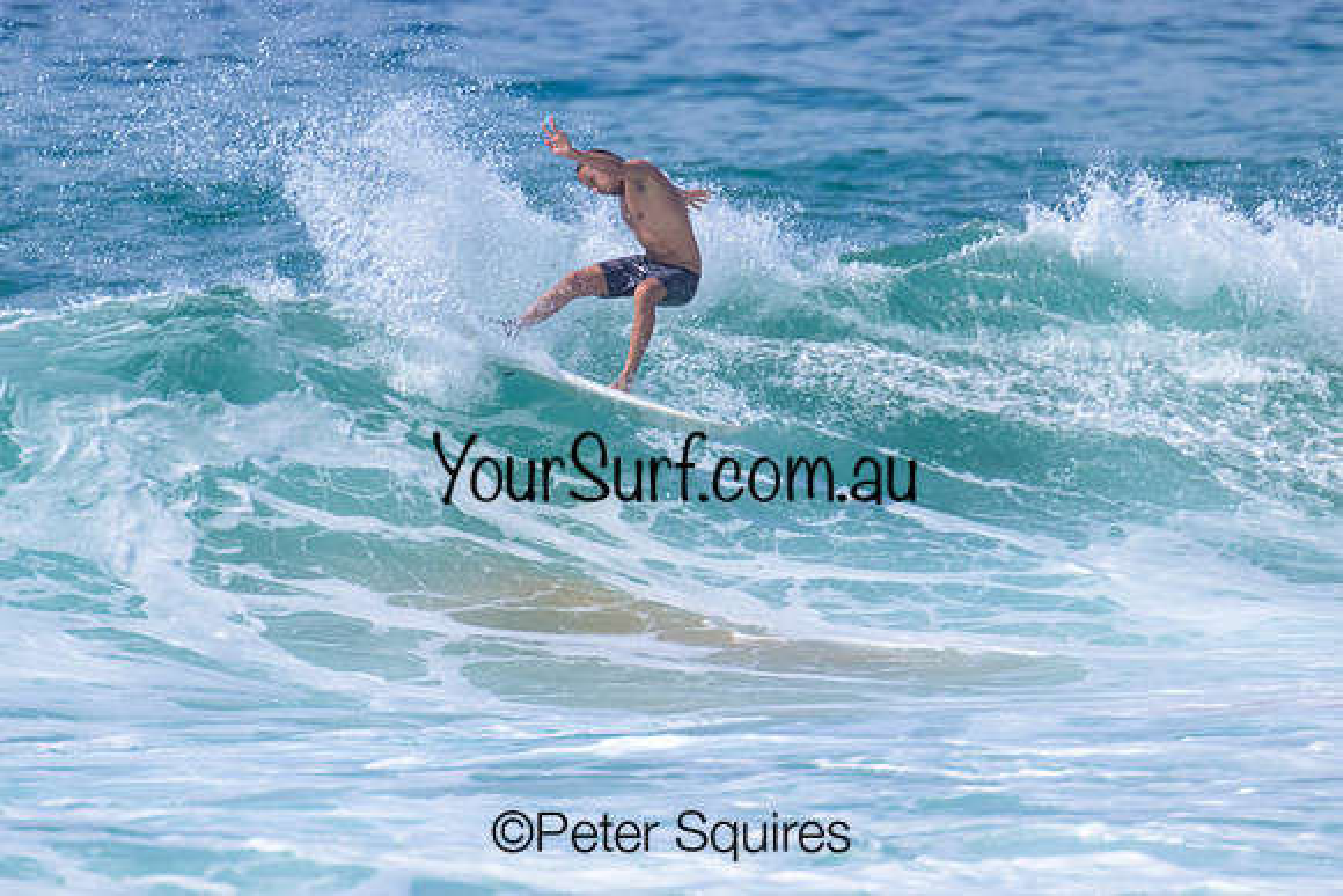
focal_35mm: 1094
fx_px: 40828
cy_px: 357
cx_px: 513
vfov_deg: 1.3
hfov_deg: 1.9
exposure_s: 1/2000
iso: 560
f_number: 11
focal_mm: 800
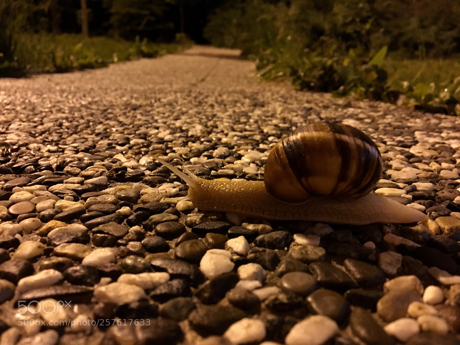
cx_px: 230
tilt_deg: -11.6
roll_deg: -0.9
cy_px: 172
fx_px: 385
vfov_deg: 48.2
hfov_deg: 61.7
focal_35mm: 29
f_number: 2.2
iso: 400
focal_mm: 4.15
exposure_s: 1/17
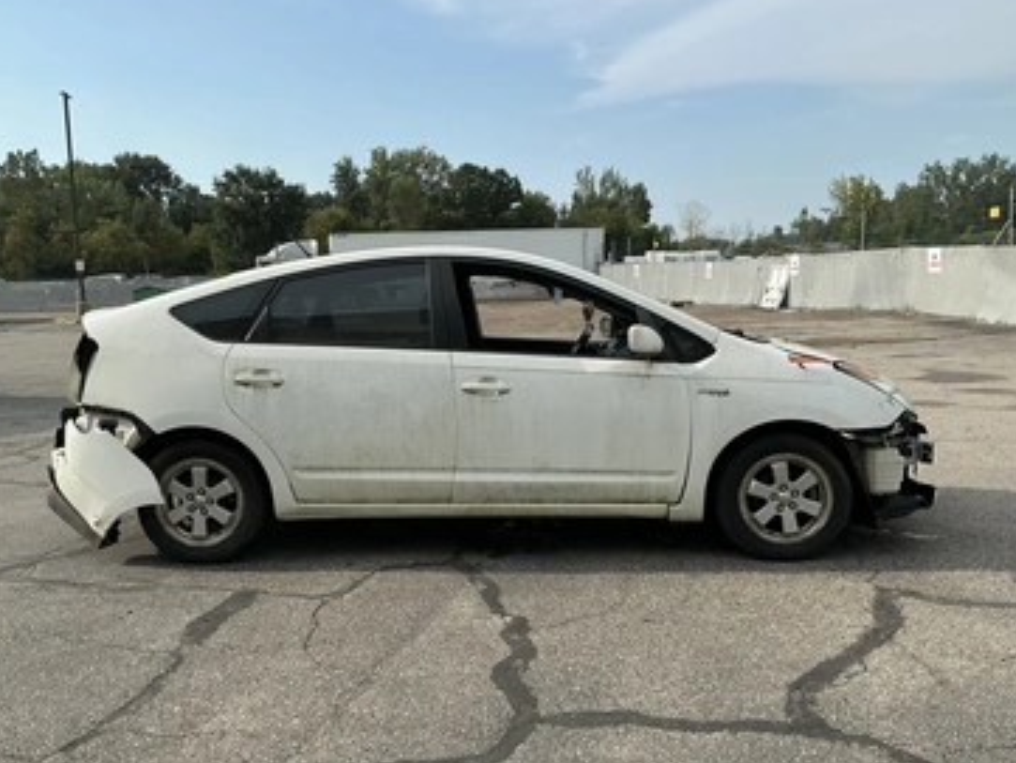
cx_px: 487
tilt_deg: -5.4
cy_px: 397
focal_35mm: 31
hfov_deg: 58.3
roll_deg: +1.7
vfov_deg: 45.5
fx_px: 910
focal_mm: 3
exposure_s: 1/1912
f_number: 1.8
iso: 25
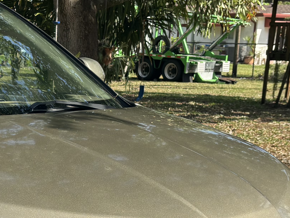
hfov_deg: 21.0
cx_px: 15
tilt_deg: -13.0
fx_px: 762
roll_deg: -0.6
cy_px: 227
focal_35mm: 91
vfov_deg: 15.9
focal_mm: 5.96
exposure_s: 1/1984
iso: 50
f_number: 1.6
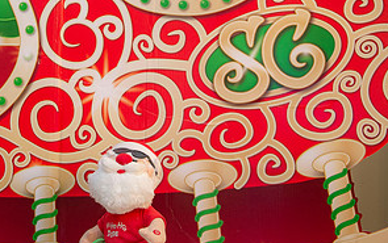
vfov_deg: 18.9
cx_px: 103
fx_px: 720
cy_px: 30
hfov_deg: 29.7
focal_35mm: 68
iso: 1600
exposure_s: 1/80
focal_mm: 34
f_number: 2.8
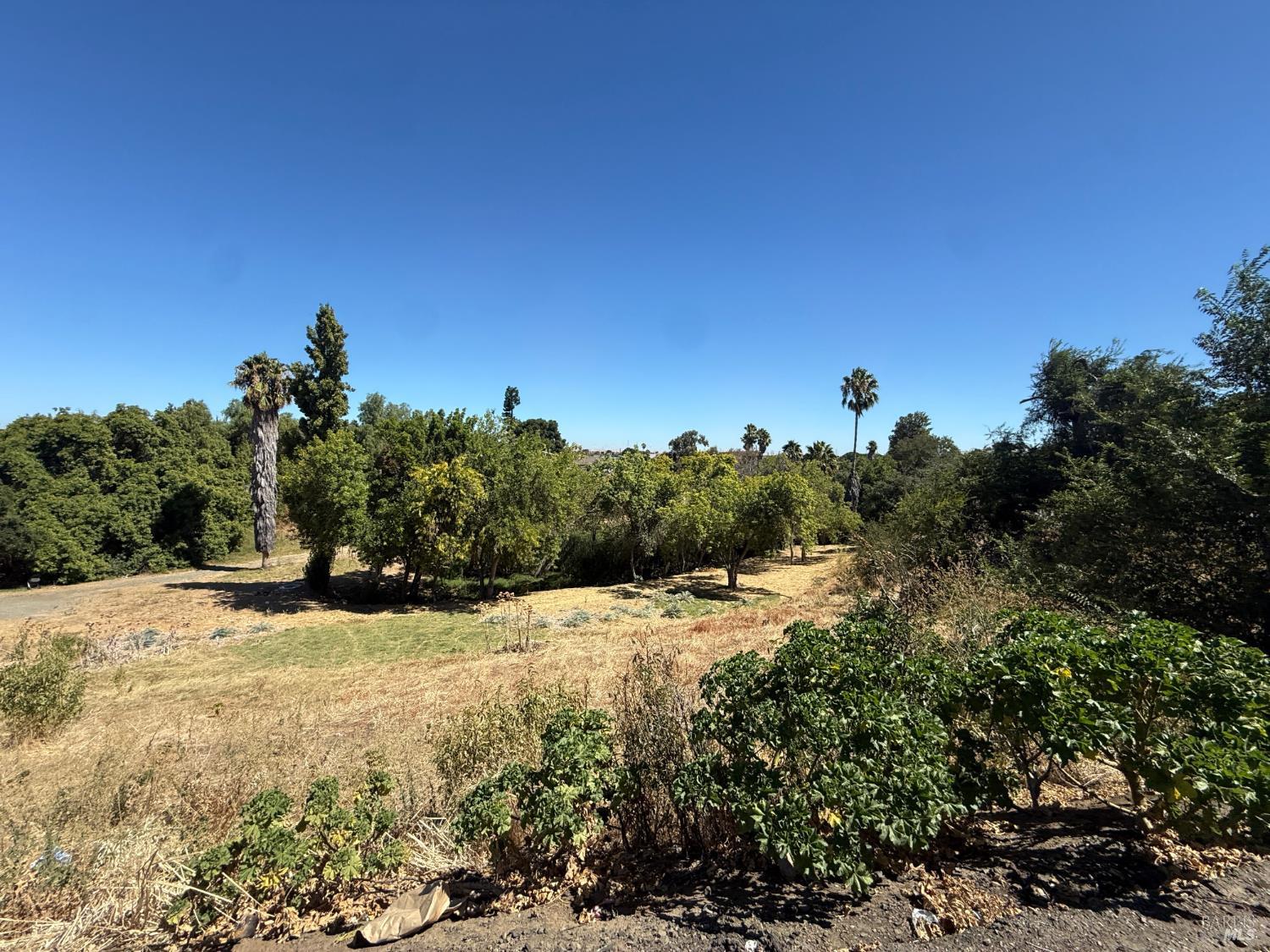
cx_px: 635
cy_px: 476
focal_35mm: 14
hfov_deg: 102.1
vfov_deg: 85.7
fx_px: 514
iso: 50
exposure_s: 1/2092
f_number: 2.2
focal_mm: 2.22
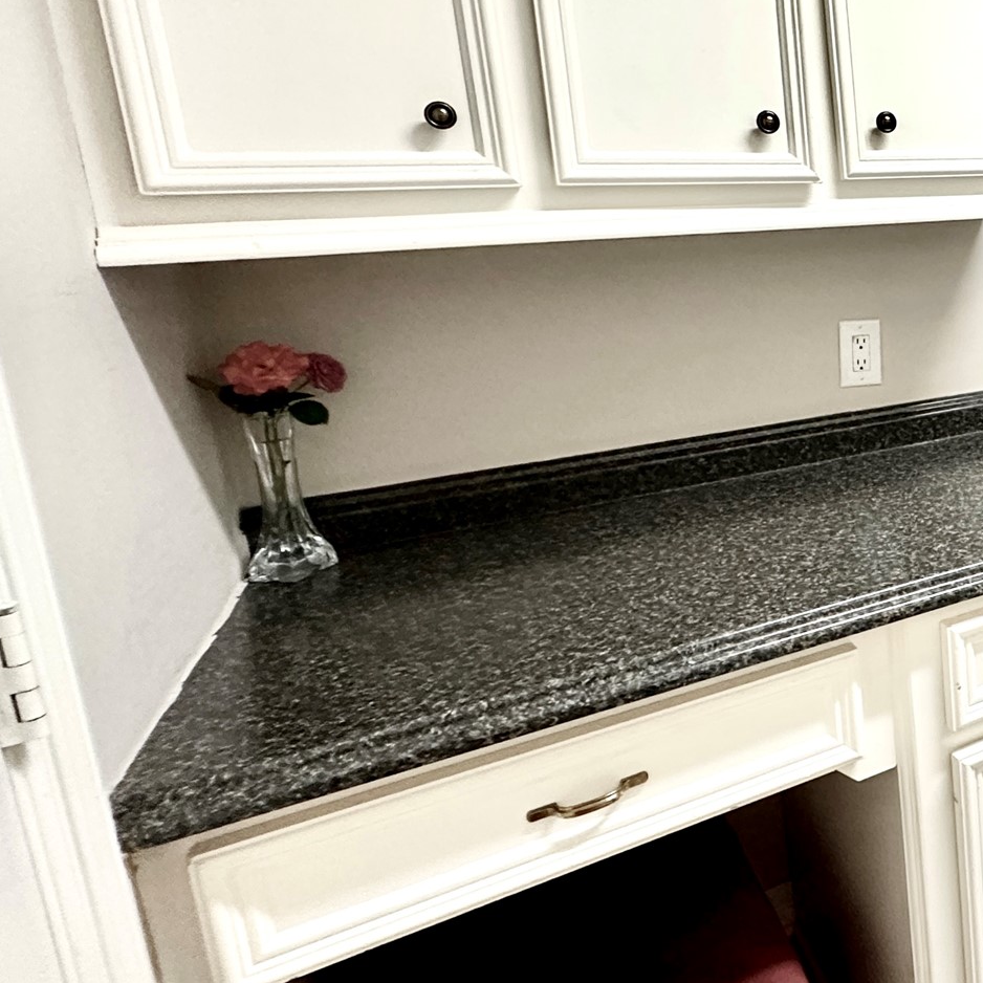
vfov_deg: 58.3
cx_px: 1056
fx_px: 867
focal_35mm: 27
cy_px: 363
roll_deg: +1.1
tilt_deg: -7.3
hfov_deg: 45.8
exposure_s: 1/60
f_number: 2.2
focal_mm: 2.22
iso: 500
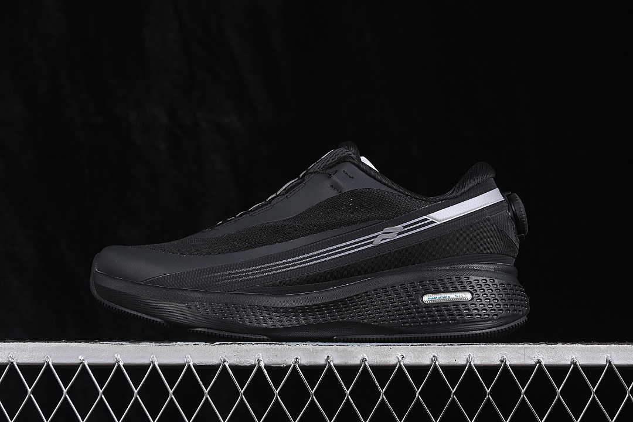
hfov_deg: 27.0
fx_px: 1319
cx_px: 316
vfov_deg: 18.2
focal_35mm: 75
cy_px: 211
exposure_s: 1/60
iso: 160
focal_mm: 50
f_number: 6.3
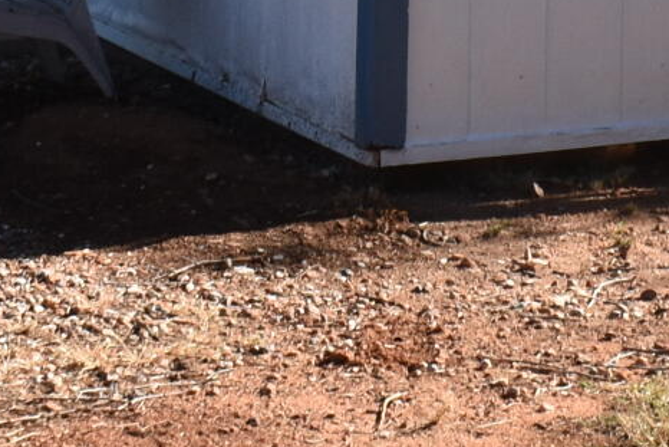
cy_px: -699
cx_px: 530
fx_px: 3587
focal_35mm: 193
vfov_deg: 6.7
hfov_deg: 10.6
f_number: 8
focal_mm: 20
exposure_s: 1/500
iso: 250
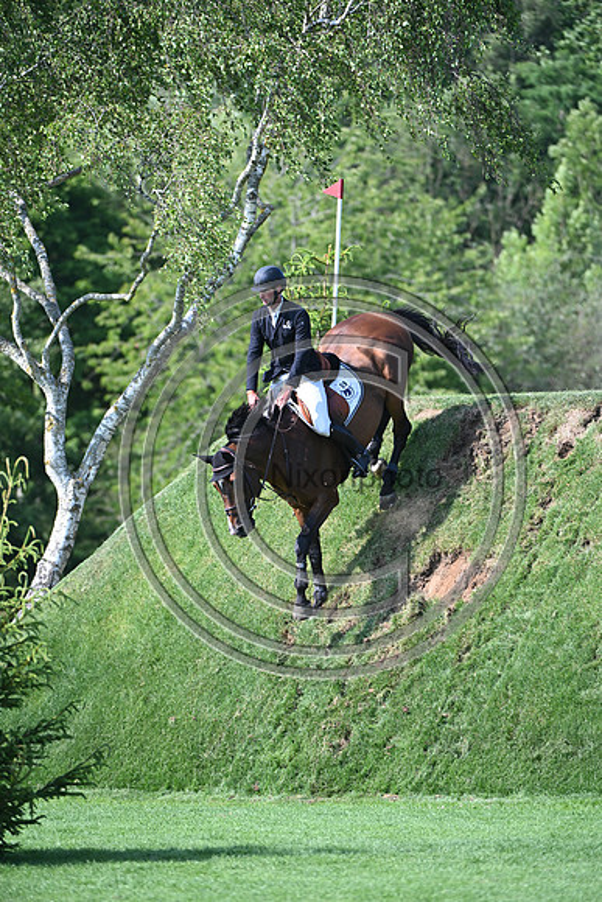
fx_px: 6517
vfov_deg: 7.9
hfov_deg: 5.3
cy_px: 451
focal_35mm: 260
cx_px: 301
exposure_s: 1/1250
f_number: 4.5
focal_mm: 260
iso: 500
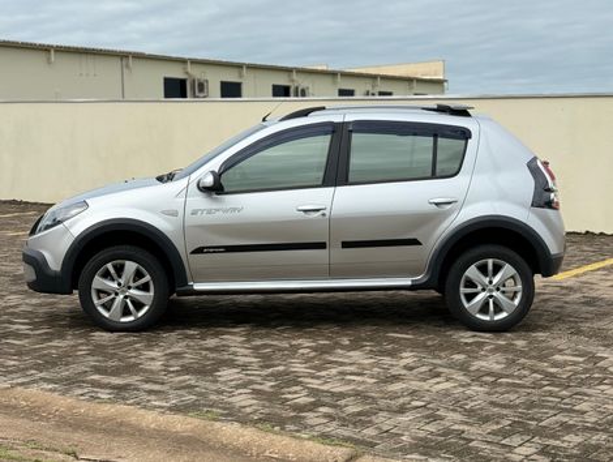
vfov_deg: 30.3
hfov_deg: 39.6
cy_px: 231
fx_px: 851
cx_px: 306
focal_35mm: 48
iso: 80
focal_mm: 6.76
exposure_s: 1/6024
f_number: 1.78
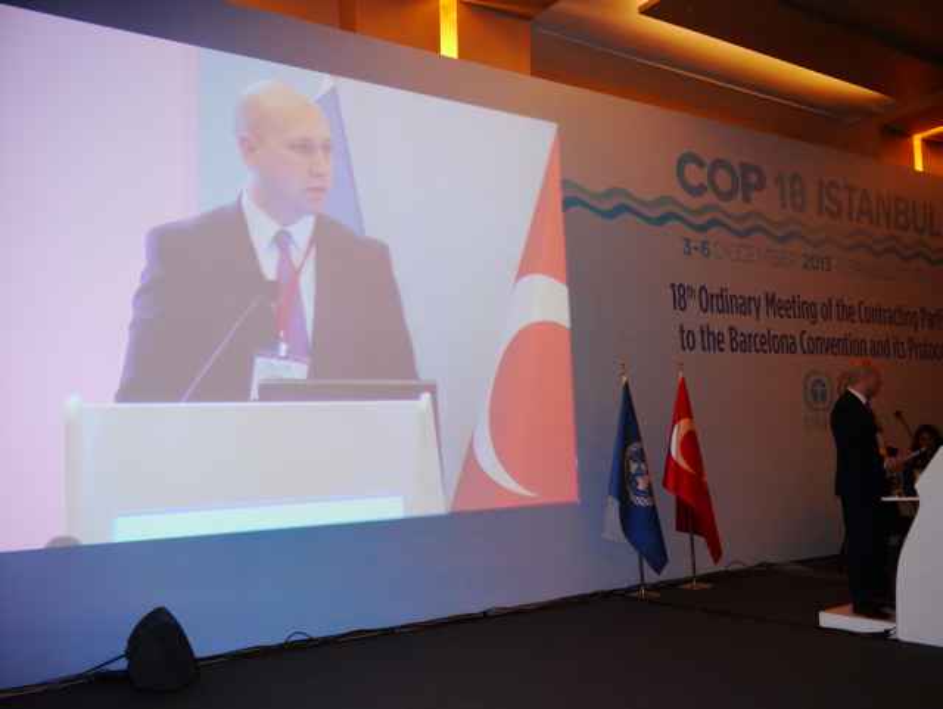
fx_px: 872
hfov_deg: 56.8
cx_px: 472
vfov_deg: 44.2
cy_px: 354
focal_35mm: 32
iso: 640
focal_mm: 16
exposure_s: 1/60
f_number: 4
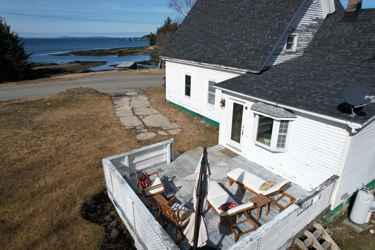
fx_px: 229
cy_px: 125
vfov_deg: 57.2
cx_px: 188
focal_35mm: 22
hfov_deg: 78.6
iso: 100
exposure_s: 1/3000
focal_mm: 8.38
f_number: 2.8
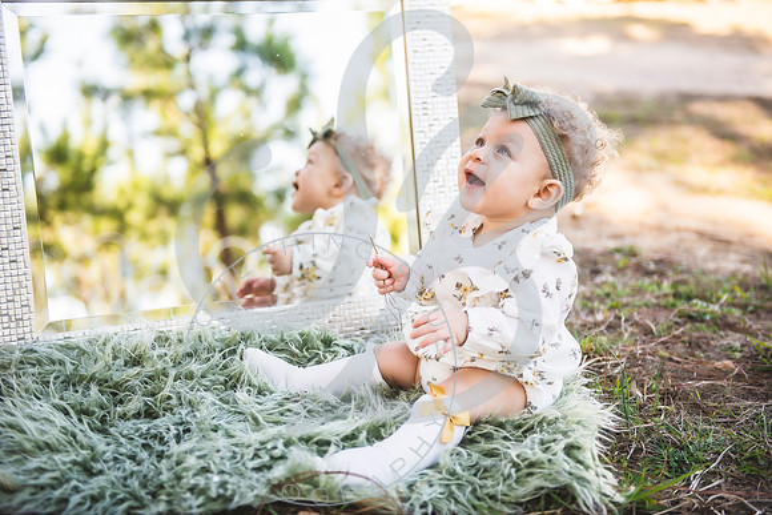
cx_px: 386
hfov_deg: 36.2
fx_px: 1180
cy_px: 258
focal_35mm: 55
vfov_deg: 24.6
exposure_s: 1/400
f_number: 2.8
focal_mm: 55
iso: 200
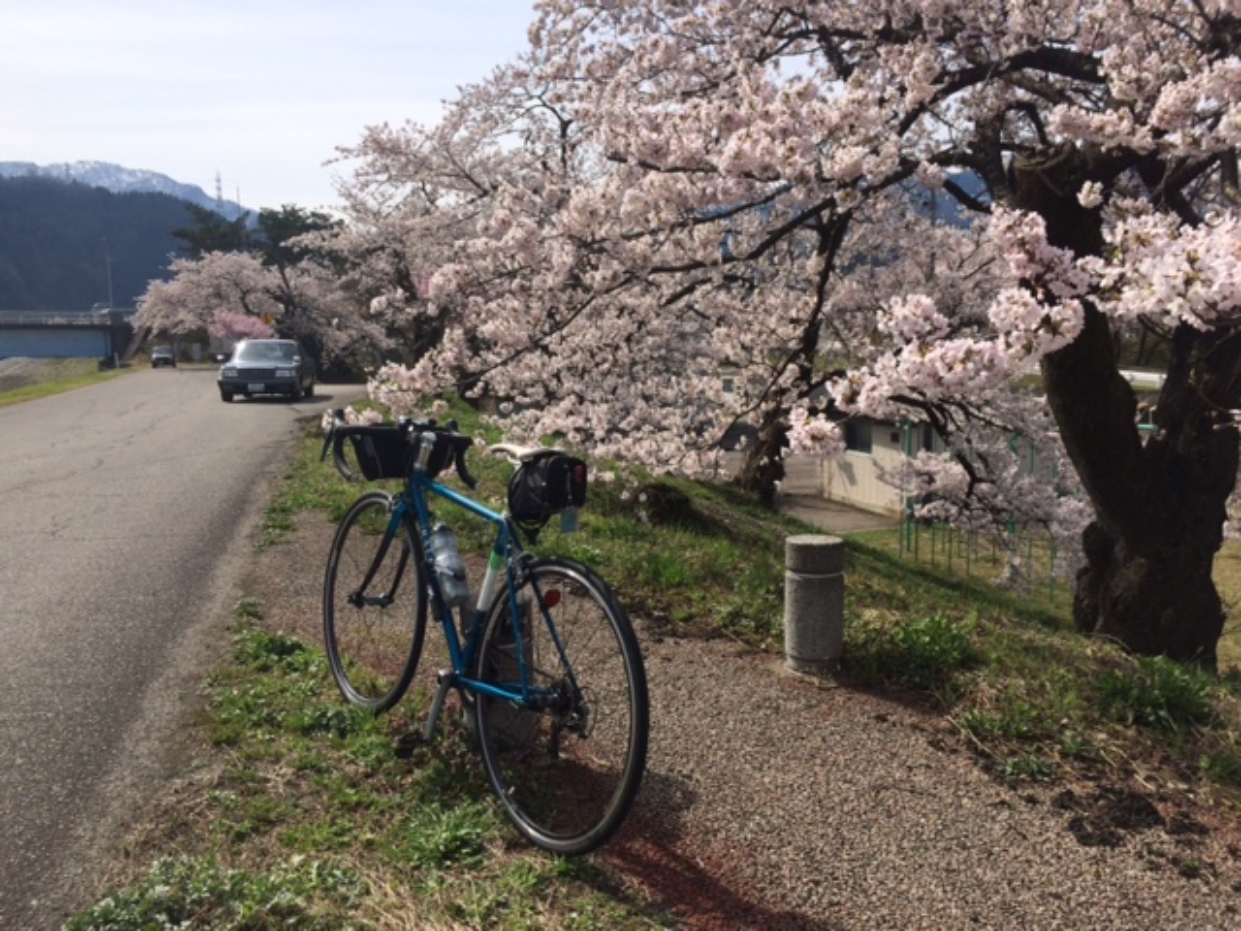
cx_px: 620
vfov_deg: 48.2
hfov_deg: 61.7
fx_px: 1040
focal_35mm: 29
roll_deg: +1.2
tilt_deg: -7.7
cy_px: 466
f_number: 2.2
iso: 32
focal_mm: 4.15
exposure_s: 1/2740
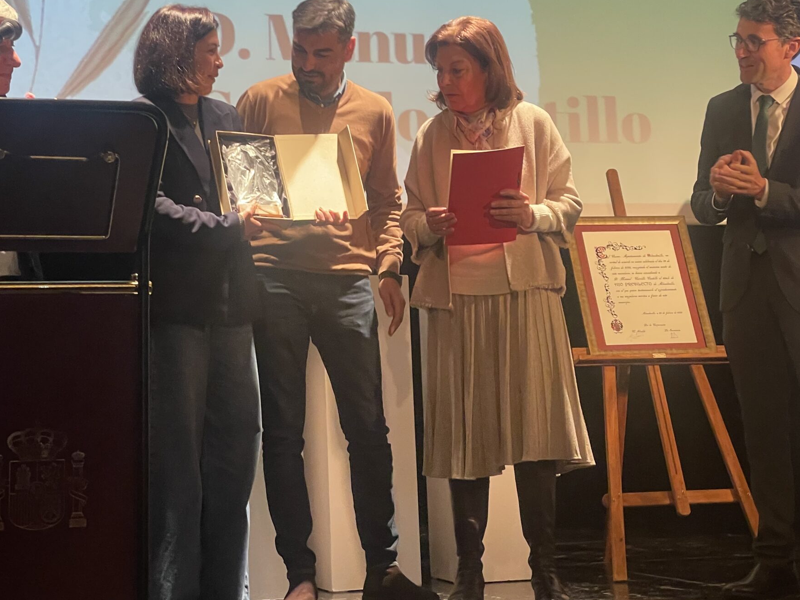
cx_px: 371
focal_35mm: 76
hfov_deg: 25.7
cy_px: 178
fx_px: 1756
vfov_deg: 19.3
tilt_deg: +9.3
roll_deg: +3.3
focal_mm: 6
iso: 250
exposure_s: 1/60
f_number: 2
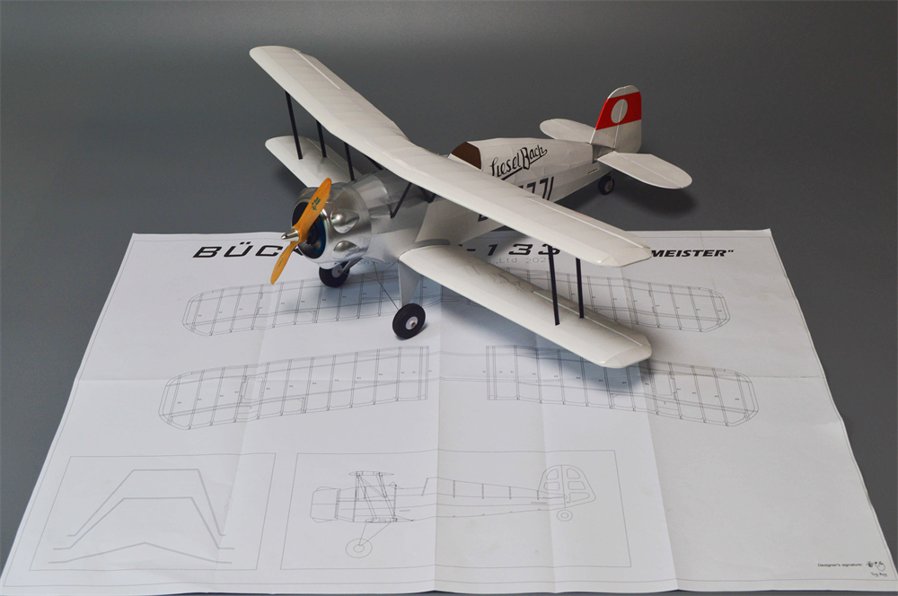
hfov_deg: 41.2
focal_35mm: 48
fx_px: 1196
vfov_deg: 28.0
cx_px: 449
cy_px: 298
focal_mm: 32
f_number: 7.1
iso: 400
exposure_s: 1/40
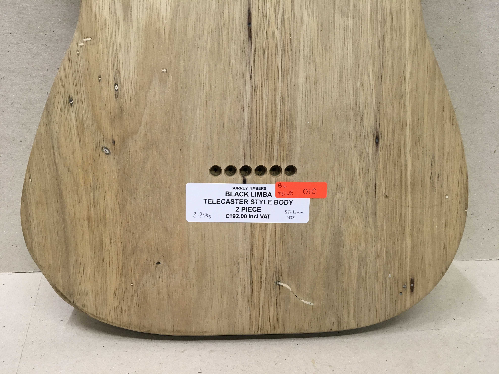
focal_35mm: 29
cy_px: 187
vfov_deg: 48.2
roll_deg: -2.3
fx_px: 418
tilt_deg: -23.1
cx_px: 250
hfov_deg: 61.7
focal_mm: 4.15
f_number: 2.2
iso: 100
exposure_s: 1/33
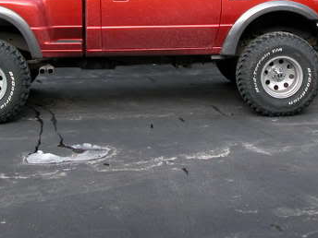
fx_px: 726
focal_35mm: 79
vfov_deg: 18.2
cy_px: 6
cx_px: 176
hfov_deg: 24.7
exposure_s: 1/143
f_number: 4
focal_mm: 8.9
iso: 100
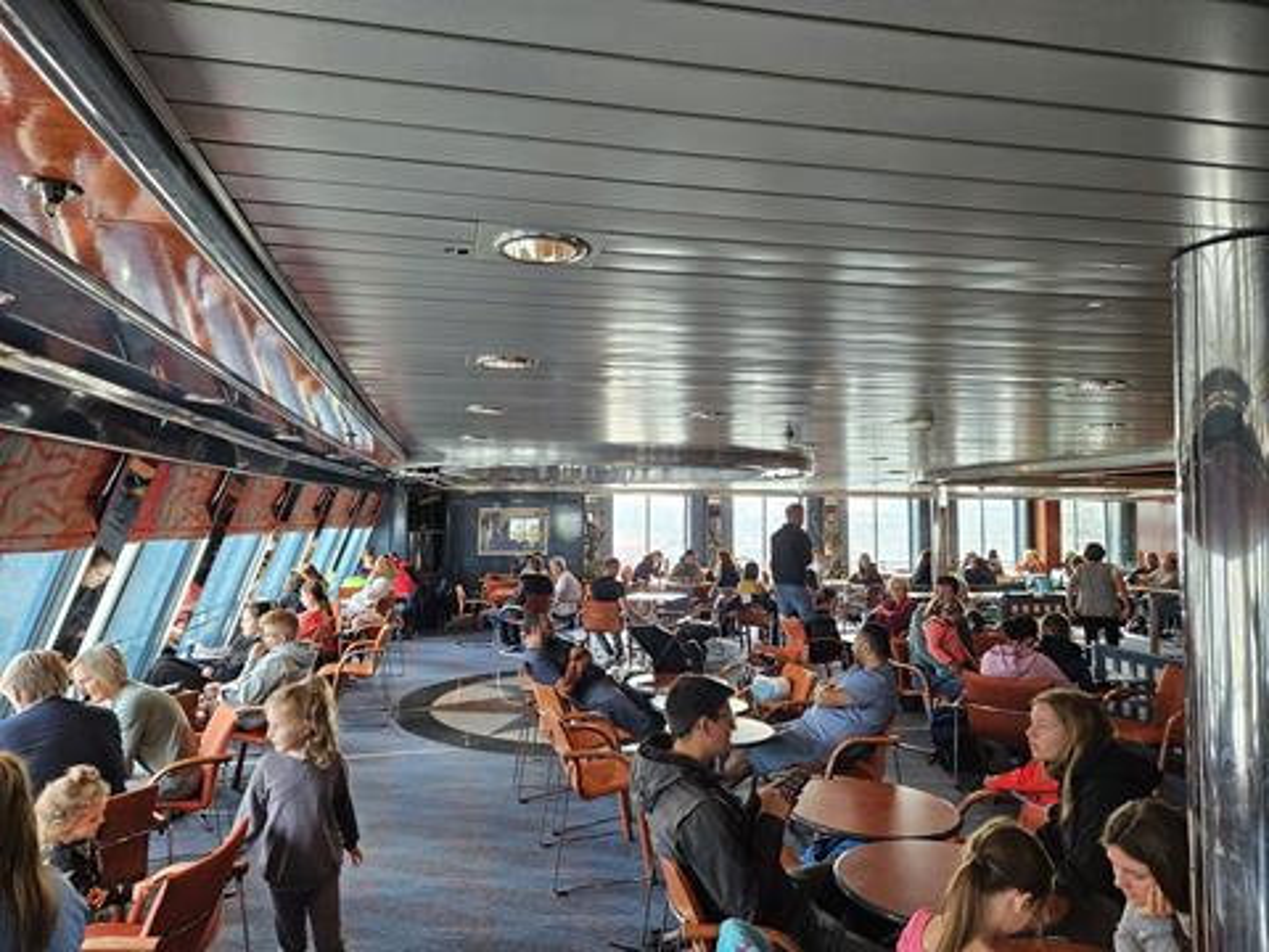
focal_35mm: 23
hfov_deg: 73.9
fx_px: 843
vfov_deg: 58.9
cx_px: 634
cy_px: 476
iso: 64
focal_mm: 5.4
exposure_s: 1/100
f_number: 1.8
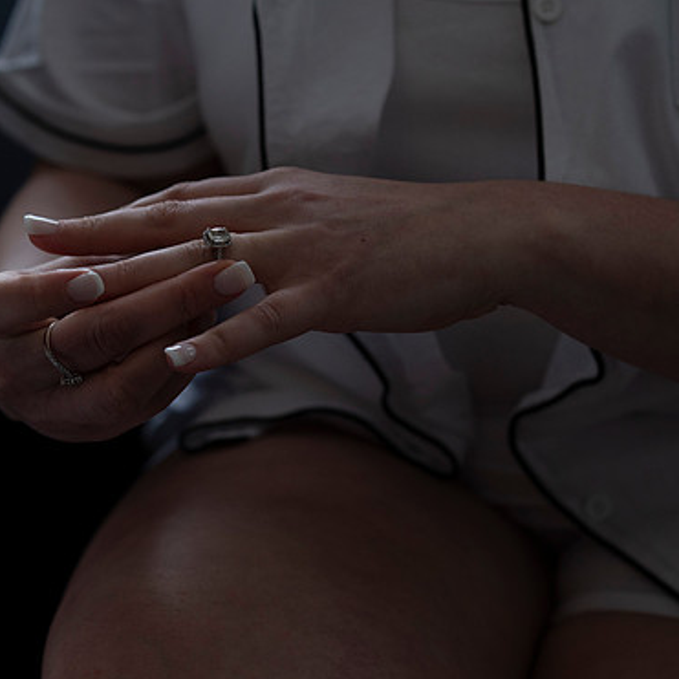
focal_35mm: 113
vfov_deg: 15.4
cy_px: 335
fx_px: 2508
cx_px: 229
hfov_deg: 15.4
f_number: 4
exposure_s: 1/1000
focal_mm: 85
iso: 1250
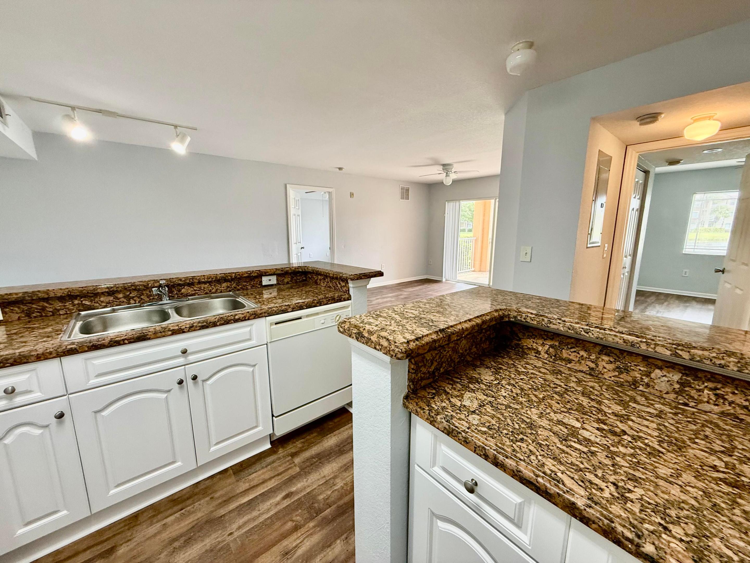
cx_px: 375
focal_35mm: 14
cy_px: 282
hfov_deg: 102.1
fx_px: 303
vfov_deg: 85.7
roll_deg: +0.6
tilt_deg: -9.7
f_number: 2.2
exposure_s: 1/120
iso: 200
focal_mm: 2.22
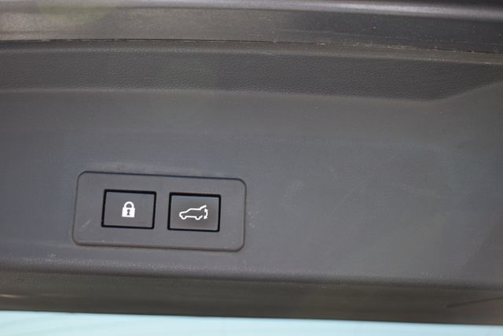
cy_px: 168
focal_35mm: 45
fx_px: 629
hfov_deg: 43.6
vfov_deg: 29.9
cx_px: 252
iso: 400
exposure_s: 1/250
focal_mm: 30
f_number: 4.2
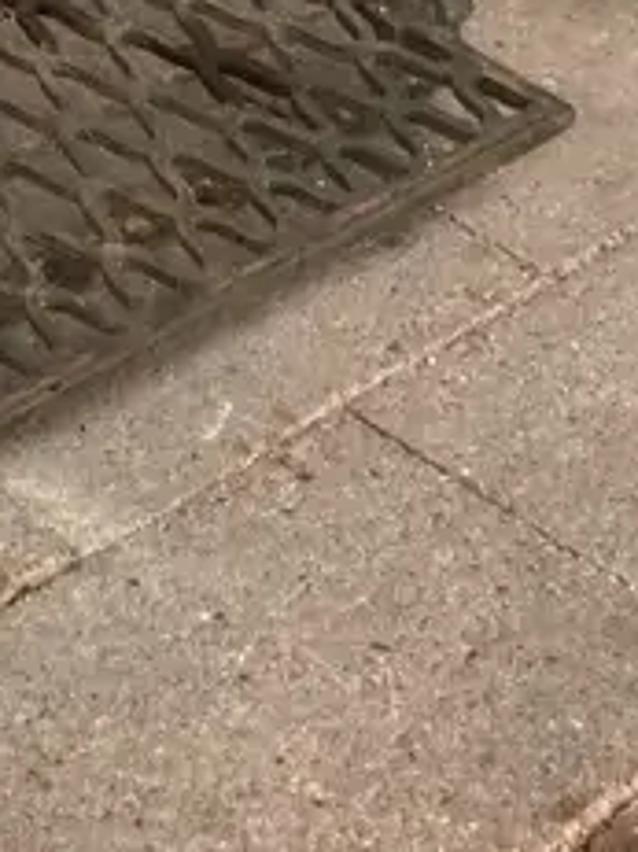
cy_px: -476
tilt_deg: -16.7
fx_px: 3050
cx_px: -4
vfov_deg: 14.7
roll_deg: +1.5
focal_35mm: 124
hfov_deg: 11.8
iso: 64
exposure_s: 1/121
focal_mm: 3.99
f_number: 1.8
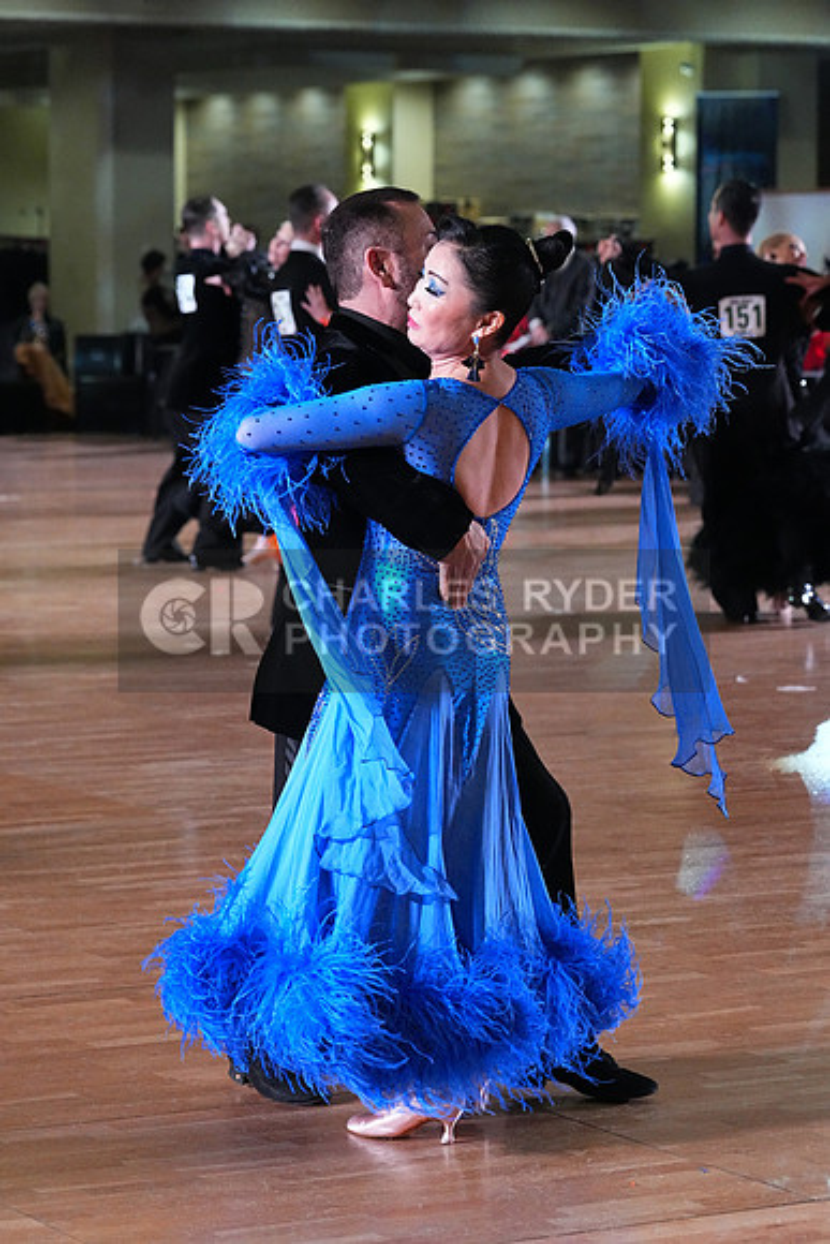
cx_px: 415
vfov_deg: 17.5
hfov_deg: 11.7
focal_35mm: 117
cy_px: 622
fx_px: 4044
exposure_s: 1/400
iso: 10000
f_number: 6.3
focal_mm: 117
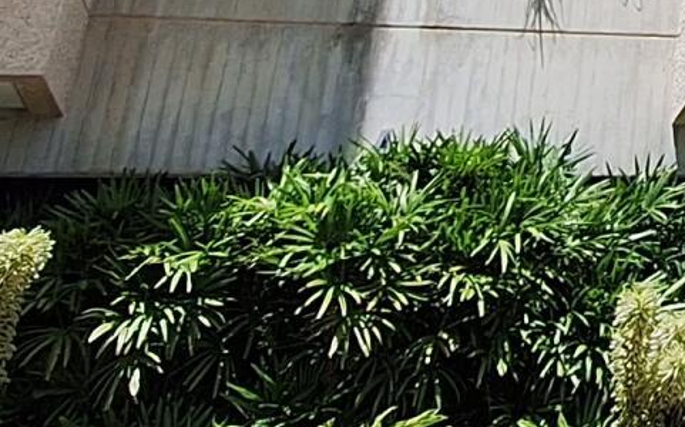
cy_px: -454
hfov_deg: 18.8
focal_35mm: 86
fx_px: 1605
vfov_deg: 13.0
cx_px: 1225
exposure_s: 1/1089
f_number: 2.2
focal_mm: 1.74
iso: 40
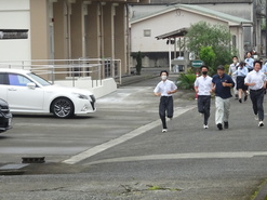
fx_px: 1526
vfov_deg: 7.5
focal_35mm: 198
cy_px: 107
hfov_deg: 9.9
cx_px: 256
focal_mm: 17.49
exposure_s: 1/125
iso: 160
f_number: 5
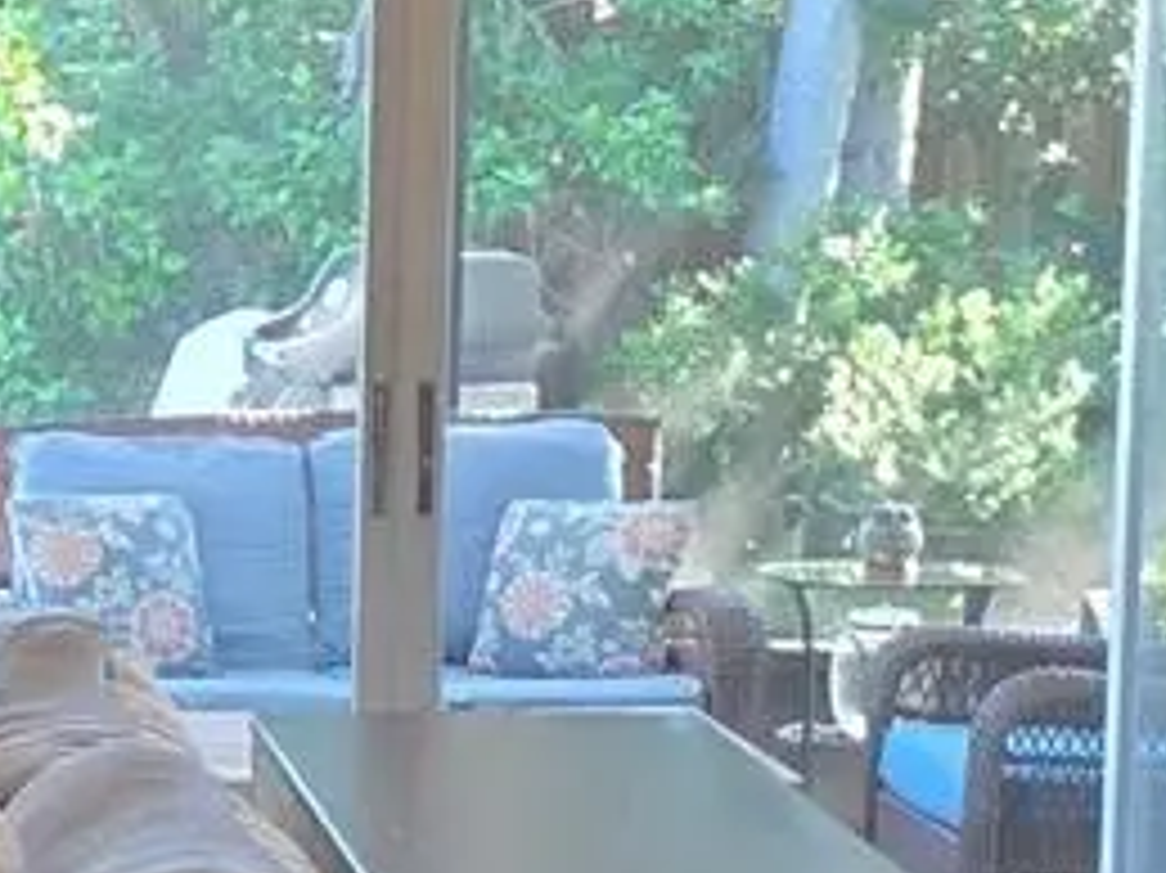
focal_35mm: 142
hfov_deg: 12.5
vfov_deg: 10.4
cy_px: 680
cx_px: -1053
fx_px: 4781
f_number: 1.7
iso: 250
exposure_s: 1/120
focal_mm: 6.3
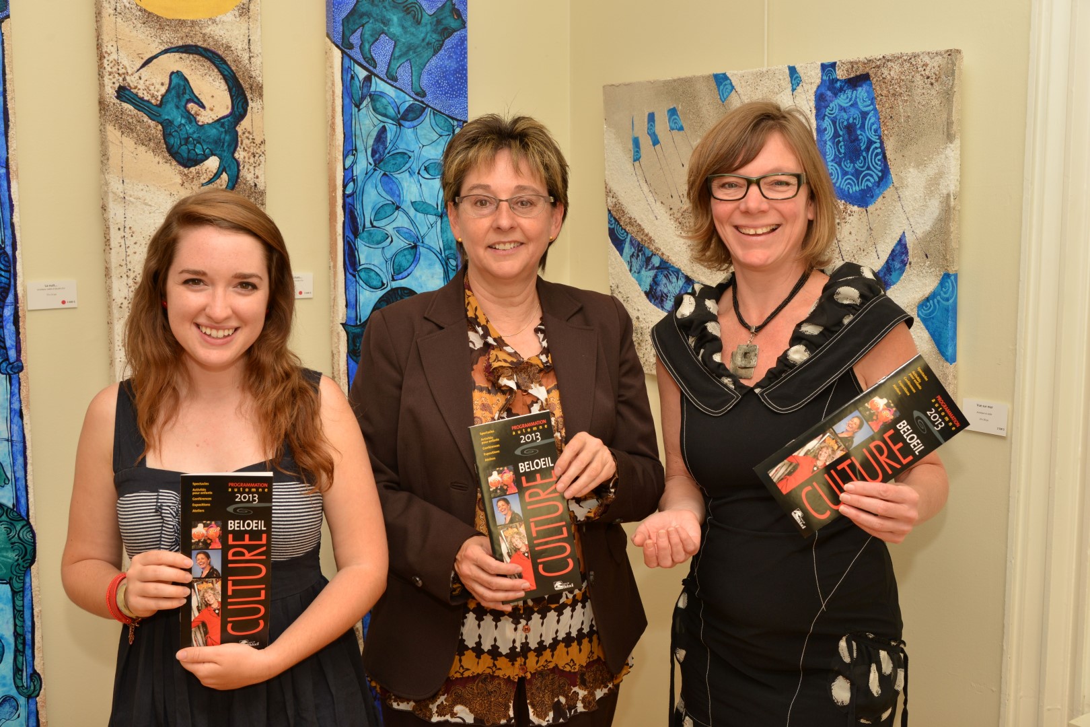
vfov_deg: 30.5
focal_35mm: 44
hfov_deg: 44.5
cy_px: 364
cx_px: 545
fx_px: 1332
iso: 400
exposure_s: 1/250
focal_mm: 44
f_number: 7.1
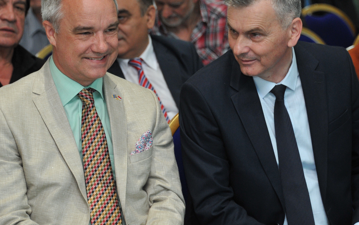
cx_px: 187
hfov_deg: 10.1
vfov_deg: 6.3
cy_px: 105
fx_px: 2035
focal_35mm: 208
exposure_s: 1/100
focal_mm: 135
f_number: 5.6
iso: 2500
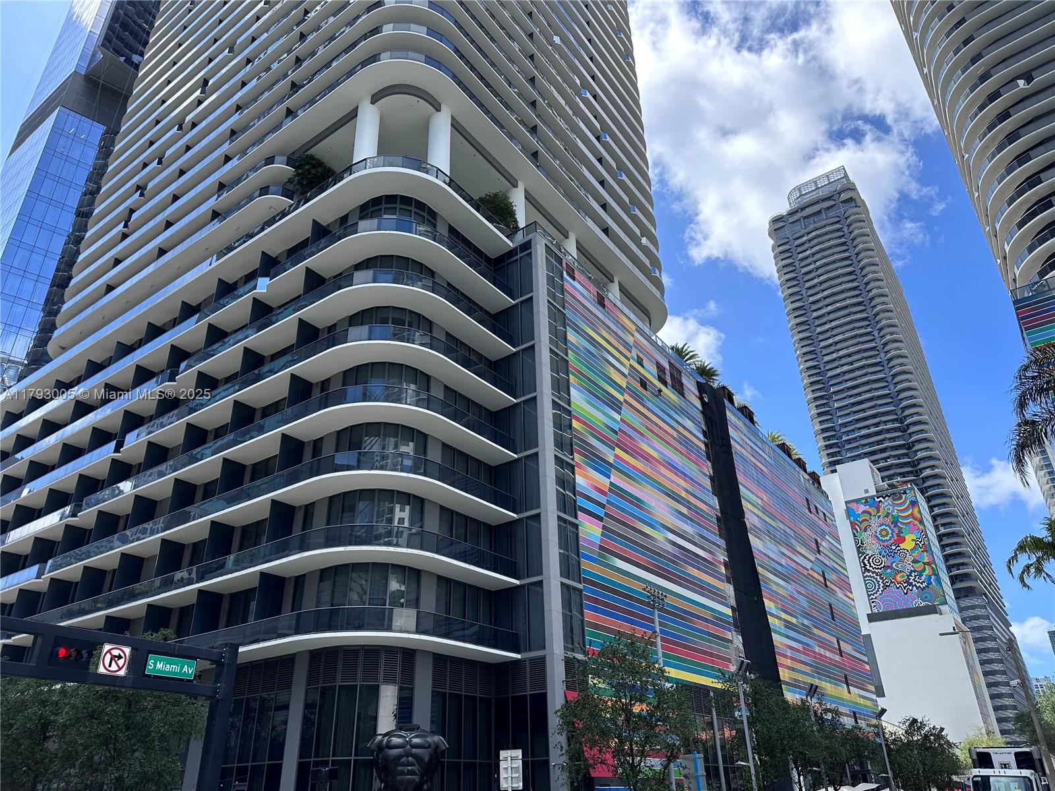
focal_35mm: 24
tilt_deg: +28.9
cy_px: 396
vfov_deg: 56.8
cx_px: 528
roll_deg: +1.4
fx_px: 731
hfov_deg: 71.6
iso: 80
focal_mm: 6.86
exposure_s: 1/2203
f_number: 1.78
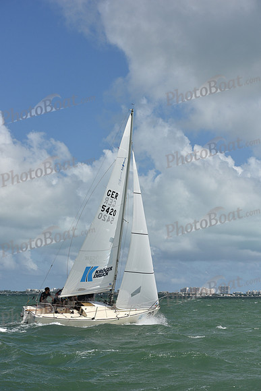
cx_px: 130
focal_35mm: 70
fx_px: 761
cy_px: 196
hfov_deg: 19.5
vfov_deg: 28.8
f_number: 9
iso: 250
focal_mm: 70
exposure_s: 1/1600
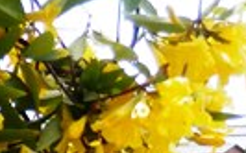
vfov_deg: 9.9
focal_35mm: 128
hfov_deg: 14.2
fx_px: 858
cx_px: -214
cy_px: 223
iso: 80
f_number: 3
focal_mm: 4.5
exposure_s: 1/400
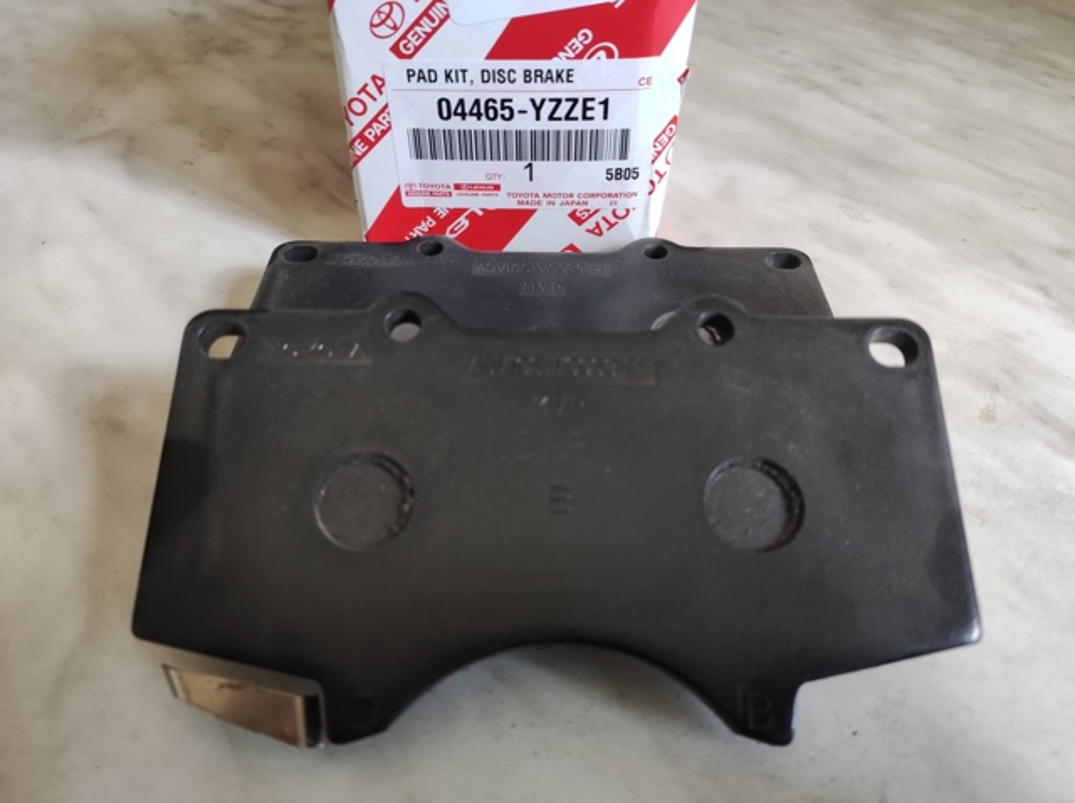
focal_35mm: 17
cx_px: 538
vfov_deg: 74.6
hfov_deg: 91.1
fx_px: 527
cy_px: 402
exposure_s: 1/50
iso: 811
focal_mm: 4.74
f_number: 1.79
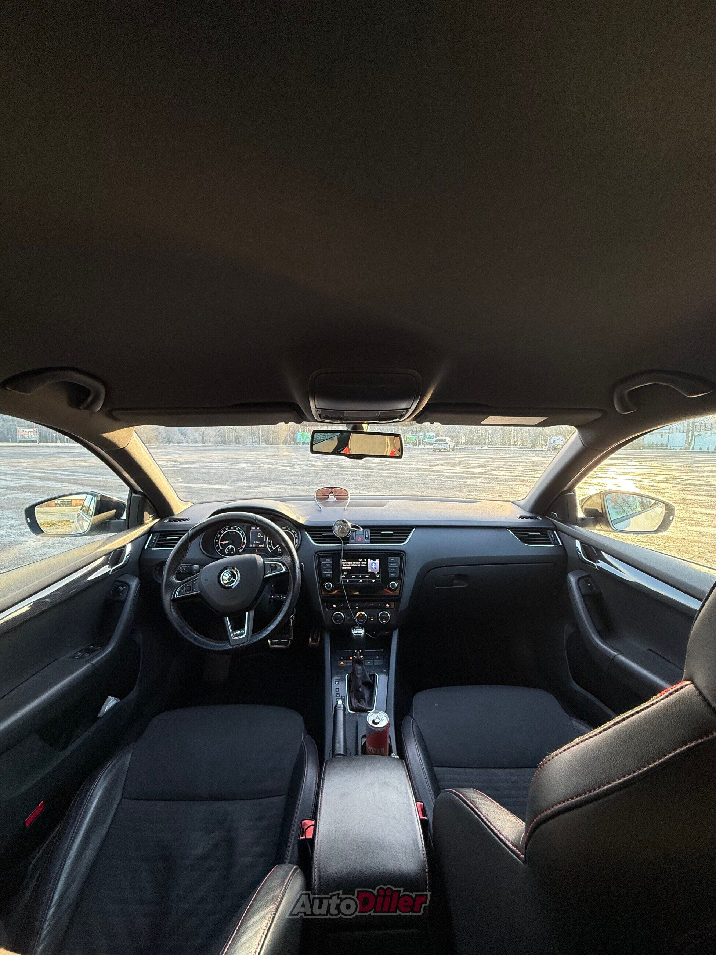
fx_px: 386
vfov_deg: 102.1
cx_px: 358
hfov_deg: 85.7
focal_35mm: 14
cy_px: 478
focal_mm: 2.22
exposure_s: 1/99
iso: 100
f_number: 2.2
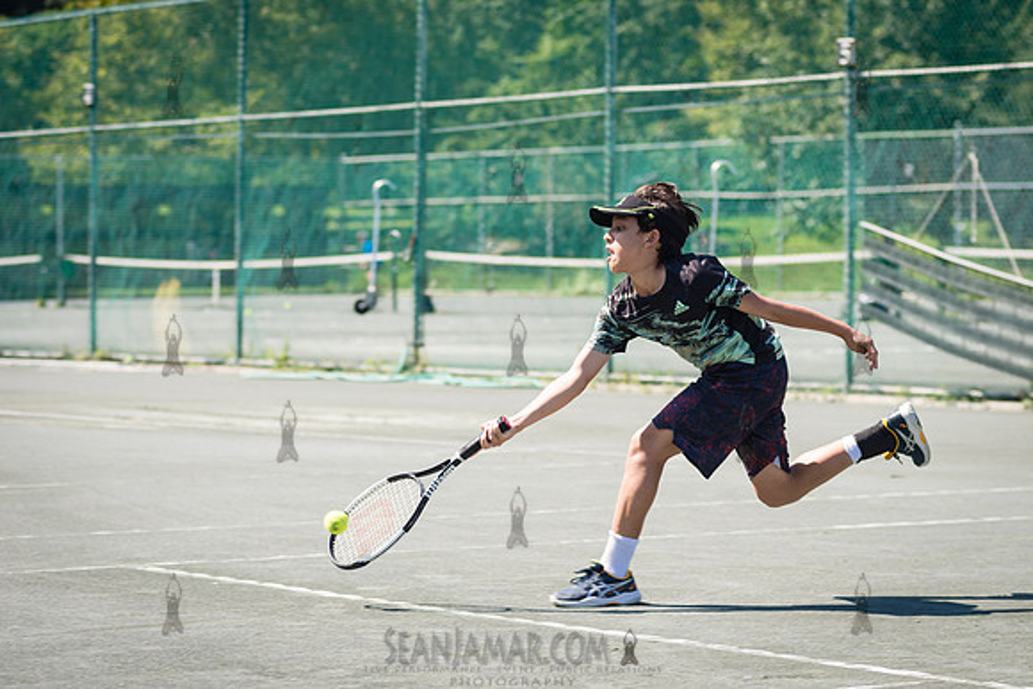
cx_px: 609
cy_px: 354
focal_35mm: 128
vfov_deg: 10.7
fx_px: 3673
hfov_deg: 16.0
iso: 125
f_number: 4.5
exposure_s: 1/640
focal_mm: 100
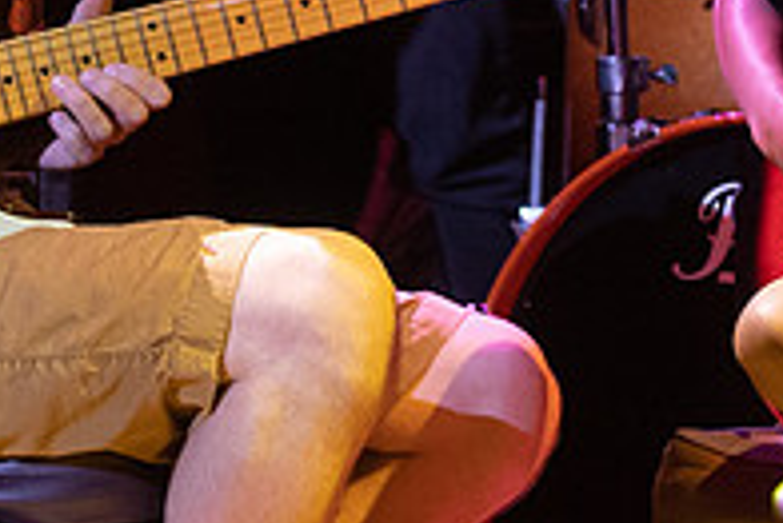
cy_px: 0
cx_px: 563
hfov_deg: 6.1
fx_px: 7357
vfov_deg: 4.1
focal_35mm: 338
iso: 3200
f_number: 4
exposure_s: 1/200
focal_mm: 70
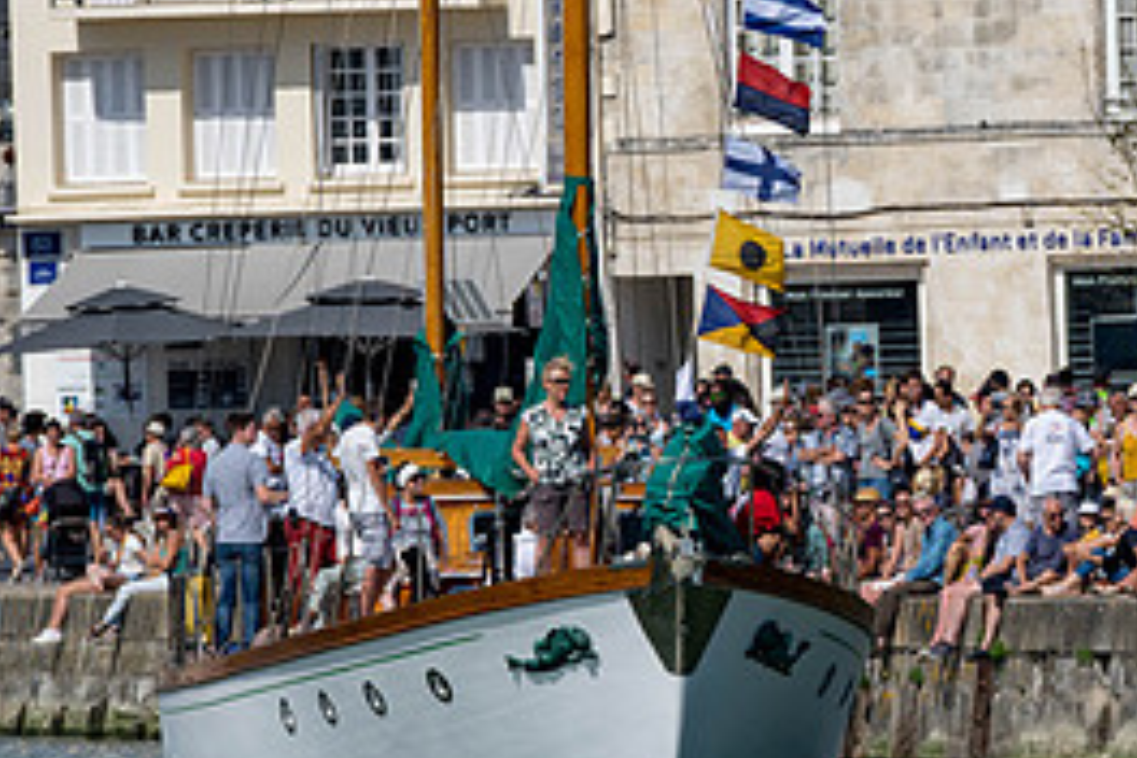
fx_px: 27096
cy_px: 243
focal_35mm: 858
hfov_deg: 2.4
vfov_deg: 1.6
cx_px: 892
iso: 160
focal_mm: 390
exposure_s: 1/800
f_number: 11
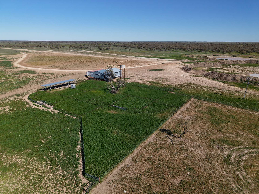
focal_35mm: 24
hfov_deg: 71.6
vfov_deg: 56.8
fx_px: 180
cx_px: 130
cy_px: 97
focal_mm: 8.67
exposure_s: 1/100
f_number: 1.8
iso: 100
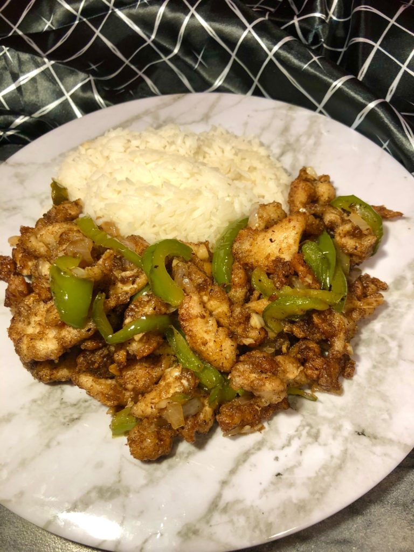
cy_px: 276
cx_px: 207
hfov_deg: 49.7
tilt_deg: -53.0
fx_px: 446
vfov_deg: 63.4
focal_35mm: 28
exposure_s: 1/24
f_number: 1.8
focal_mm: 3.99
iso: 40
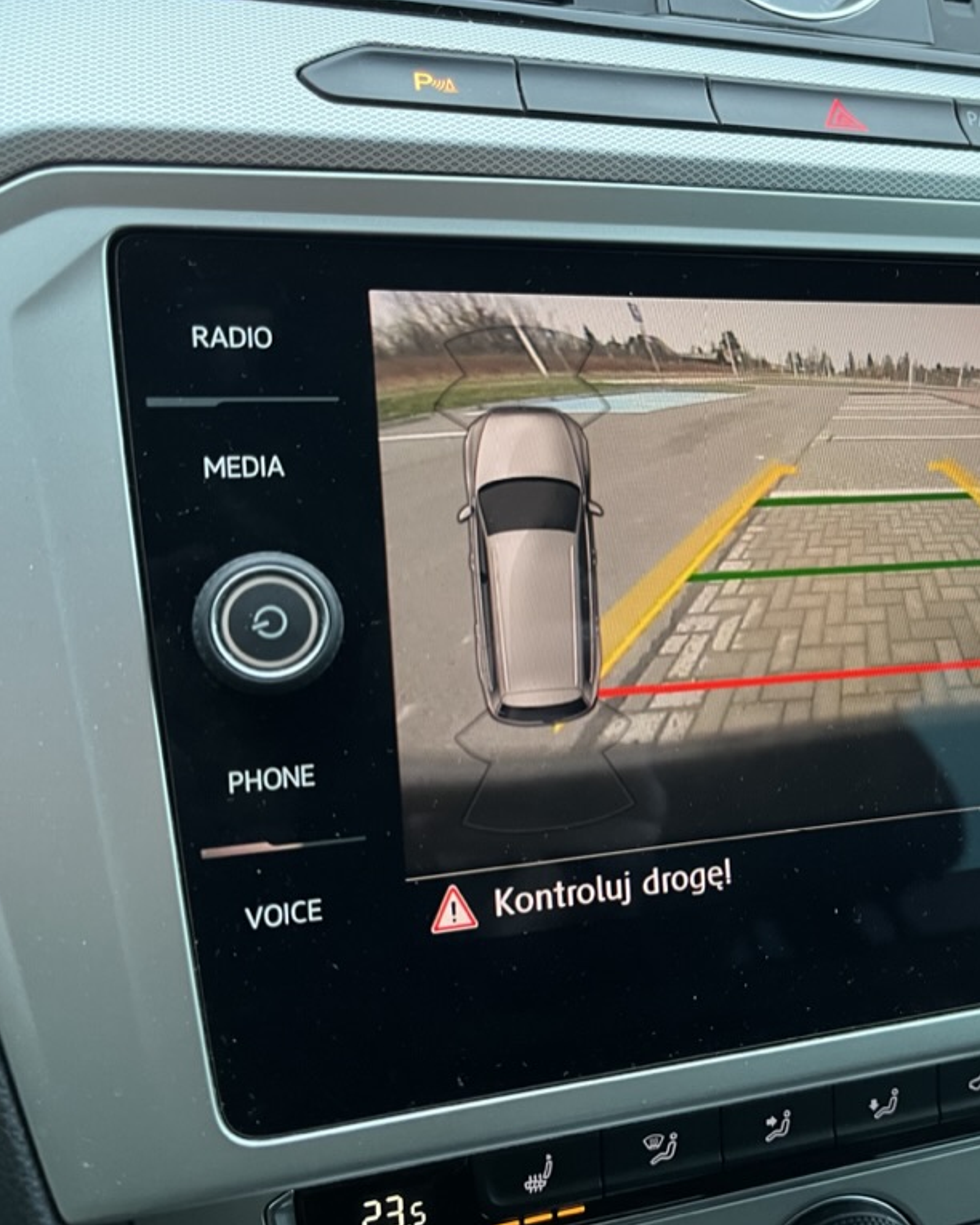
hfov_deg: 42.5
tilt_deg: -25.6
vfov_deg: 52.8
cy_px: 612
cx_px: 692
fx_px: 1233
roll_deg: -7.5
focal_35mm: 34
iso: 400
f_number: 1.6
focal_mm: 5.1
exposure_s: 1/51
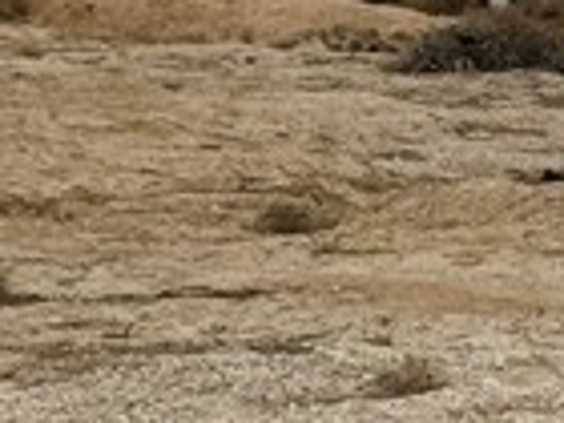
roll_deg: -0.3
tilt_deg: -4.0
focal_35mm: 351
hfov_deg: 5.6
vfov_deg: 4.2
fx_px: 5719
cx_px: 548
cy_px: -4
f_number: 1.78
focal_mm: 6.76
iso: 64
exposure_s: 1/5848
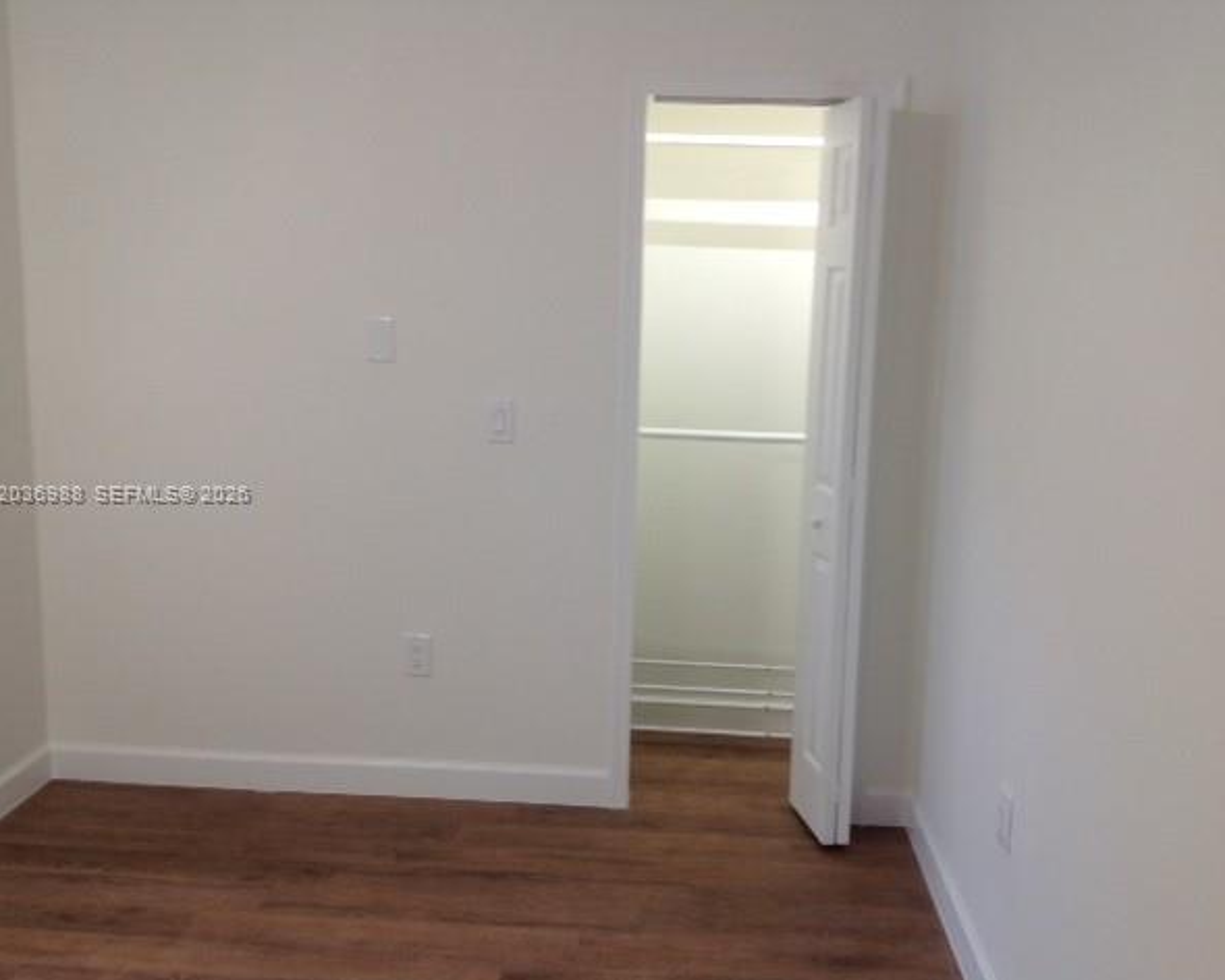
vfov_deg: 40.1
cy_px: 494
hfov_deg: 49.1
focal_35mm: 37
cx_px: 629
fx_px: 1341
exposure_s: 1/40
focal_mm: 4.28
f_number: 2.4
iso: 50
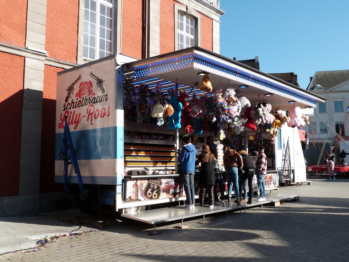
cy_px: 131
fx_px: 353
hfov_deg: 52.6
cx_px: 174
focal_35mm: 35
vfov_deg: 40.7
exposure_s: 1/250
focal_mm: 6.2
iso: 100
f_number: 5.6
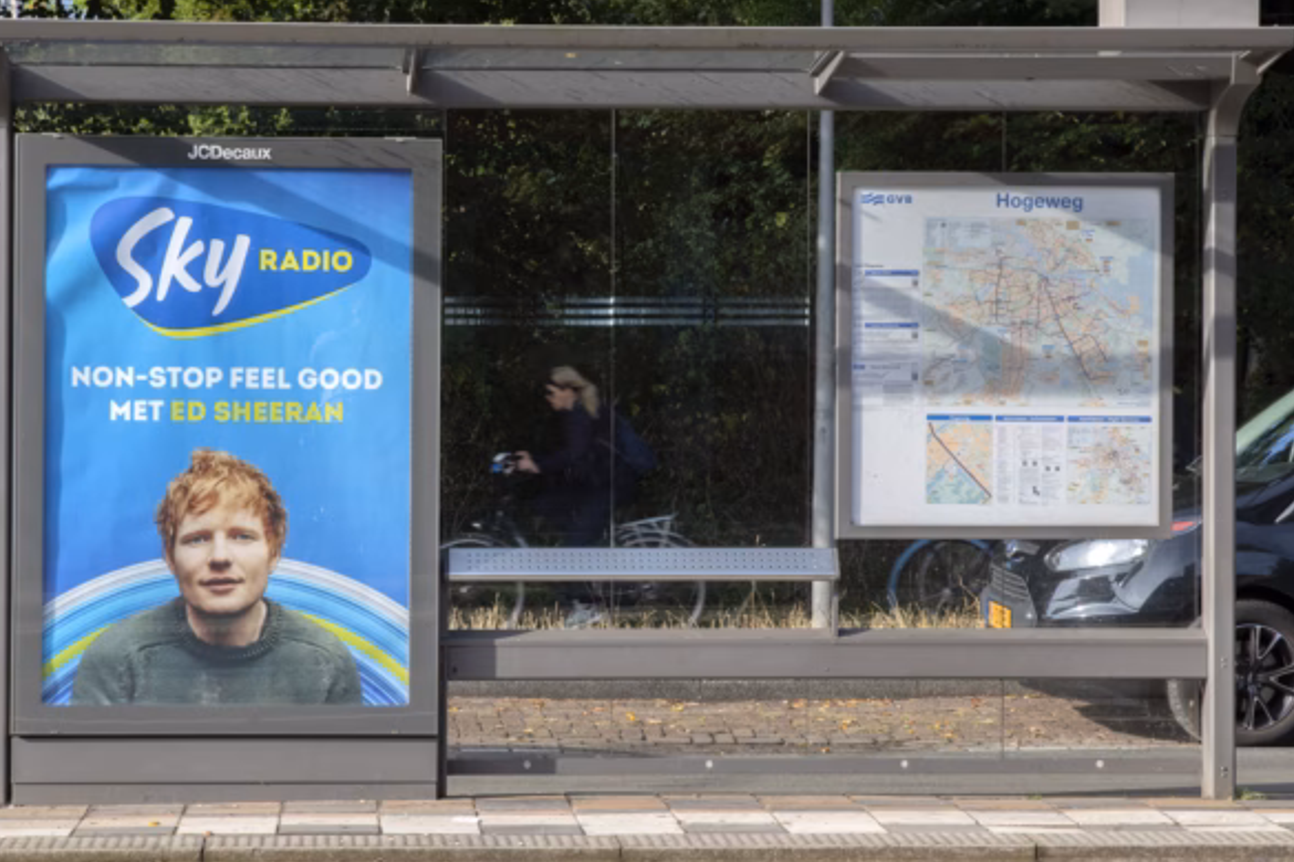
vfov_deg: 11.0
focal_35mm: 125
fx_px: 4493
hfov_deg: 16.4
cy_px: 398
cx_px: 573
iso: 400
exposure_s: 1/125
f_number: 9
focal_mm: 70
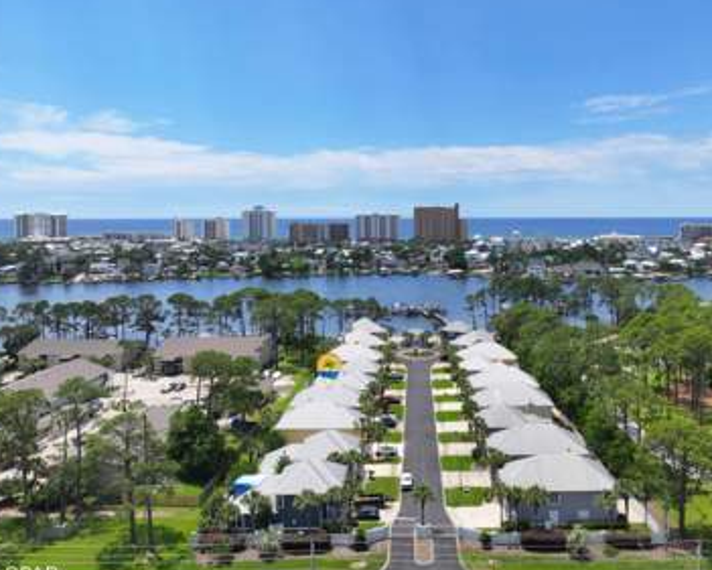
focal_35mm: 32
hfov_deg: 55.3
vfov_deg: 45.7
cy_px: 242
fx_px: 675
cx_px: 424
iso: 100
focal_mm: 12.29
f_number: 2.8
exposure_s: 1/1600
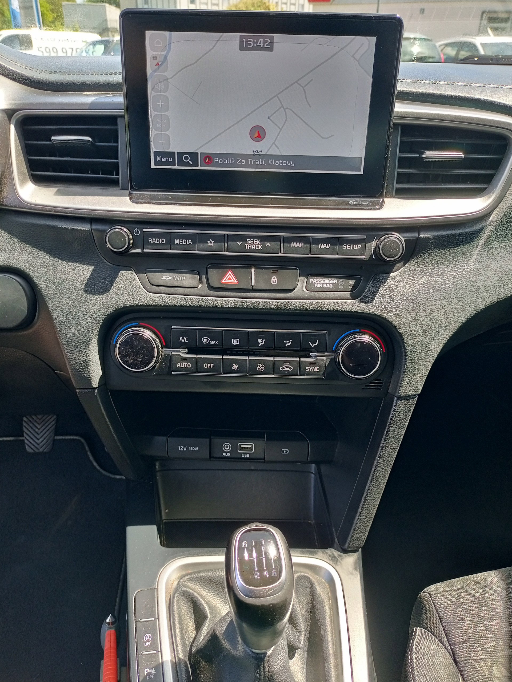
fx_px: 493
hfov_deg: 54.9
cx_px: 256
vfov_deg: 69.4
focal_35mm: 25
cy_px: 341
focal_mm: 4.69
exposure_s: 1/100
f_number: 1.79
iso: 314
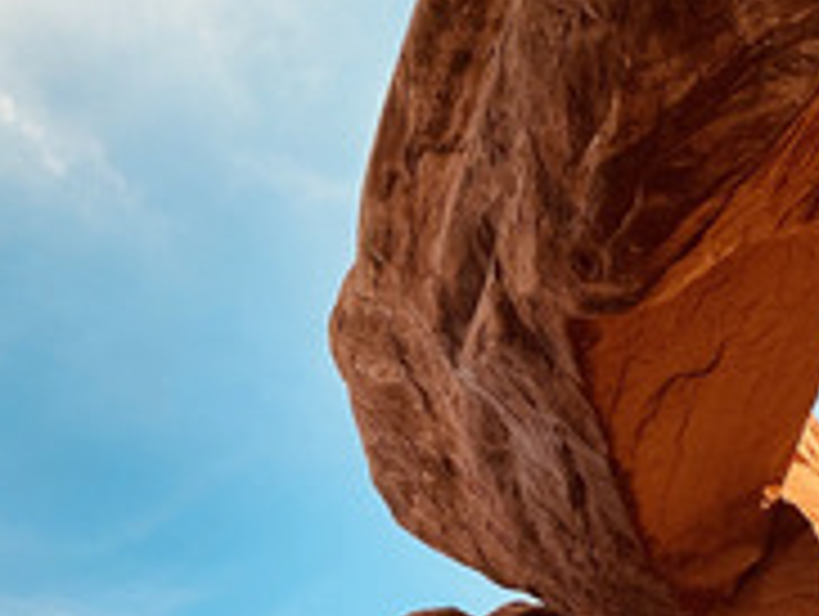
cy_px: 710
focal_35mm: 43
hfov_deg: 39.9
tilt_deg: +55.8
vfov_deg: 29.6
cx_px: 54
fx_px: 1019
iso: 50
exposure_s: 1/99
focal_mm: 2.22
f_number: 2.2
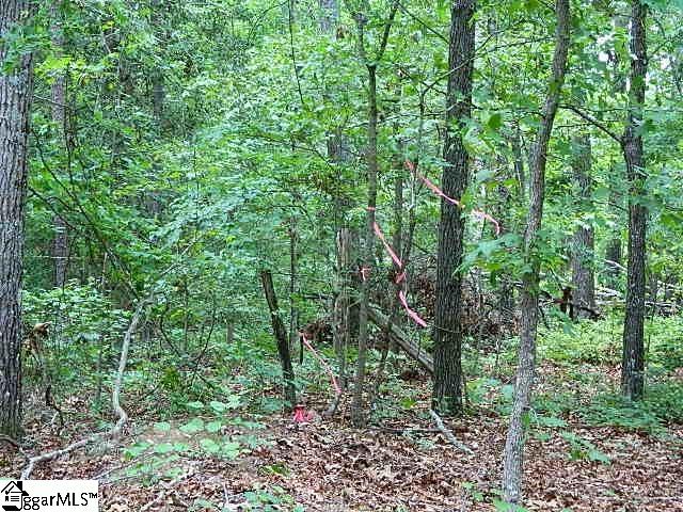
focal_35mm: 103
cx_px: 342
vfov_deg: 14.4
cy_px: 256
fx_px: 2032
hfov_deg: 19.1
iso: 400
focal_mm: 18.6
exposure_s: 1/60
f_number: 4.5
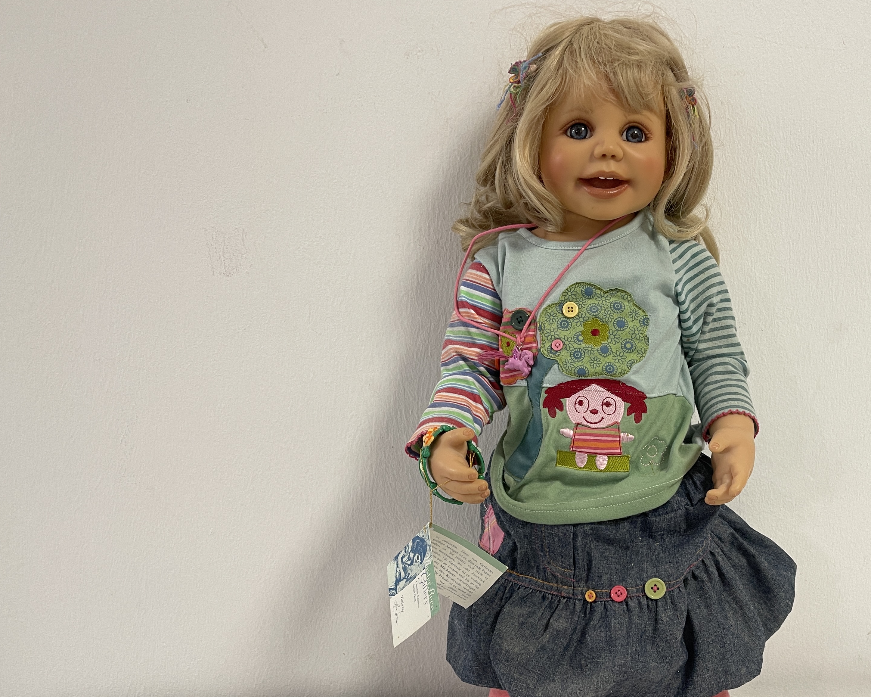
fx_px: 876
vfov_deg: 42.9
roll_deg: +3.0
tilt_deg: -16.5
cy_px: 447
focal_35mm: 34
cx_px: 579
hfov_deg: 51.9
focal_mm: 5.1
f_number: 1.6
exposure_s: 1/50
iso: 100
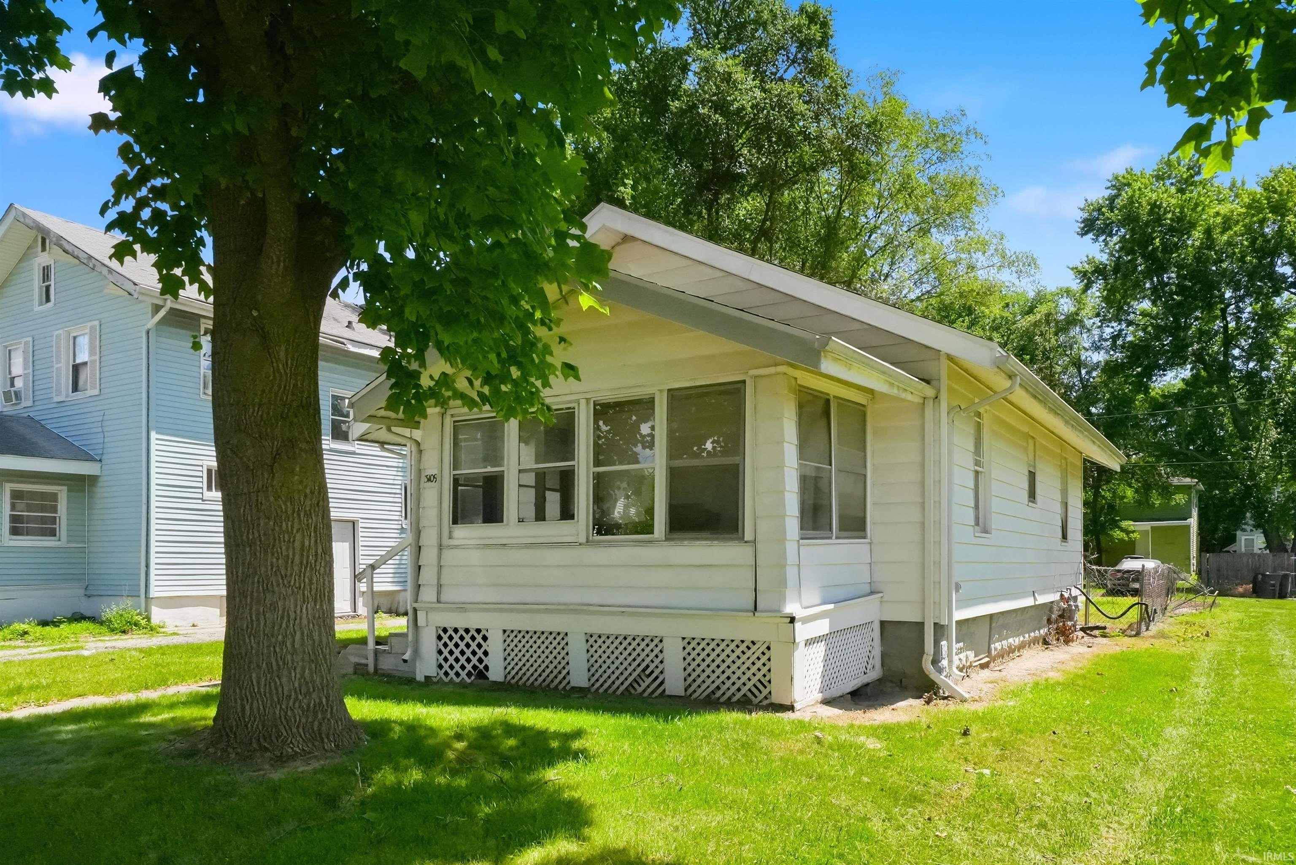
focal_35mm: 24
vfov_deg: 53.2
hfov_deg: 73.7
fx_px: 864
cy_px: 432
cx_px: 648
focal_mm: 24
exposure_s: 1/8000
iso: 12800
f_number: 9
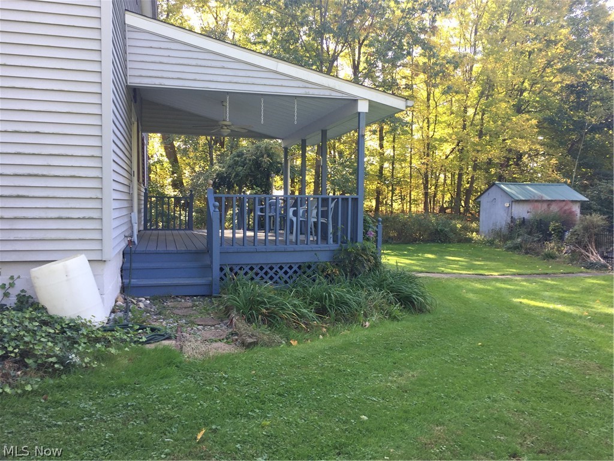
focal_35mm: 29
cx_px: 307
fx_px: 514
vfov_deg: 48.2
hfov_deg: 61.7
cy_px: 230
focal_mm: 4.15
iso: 32
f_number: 2.2
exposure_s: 1/121
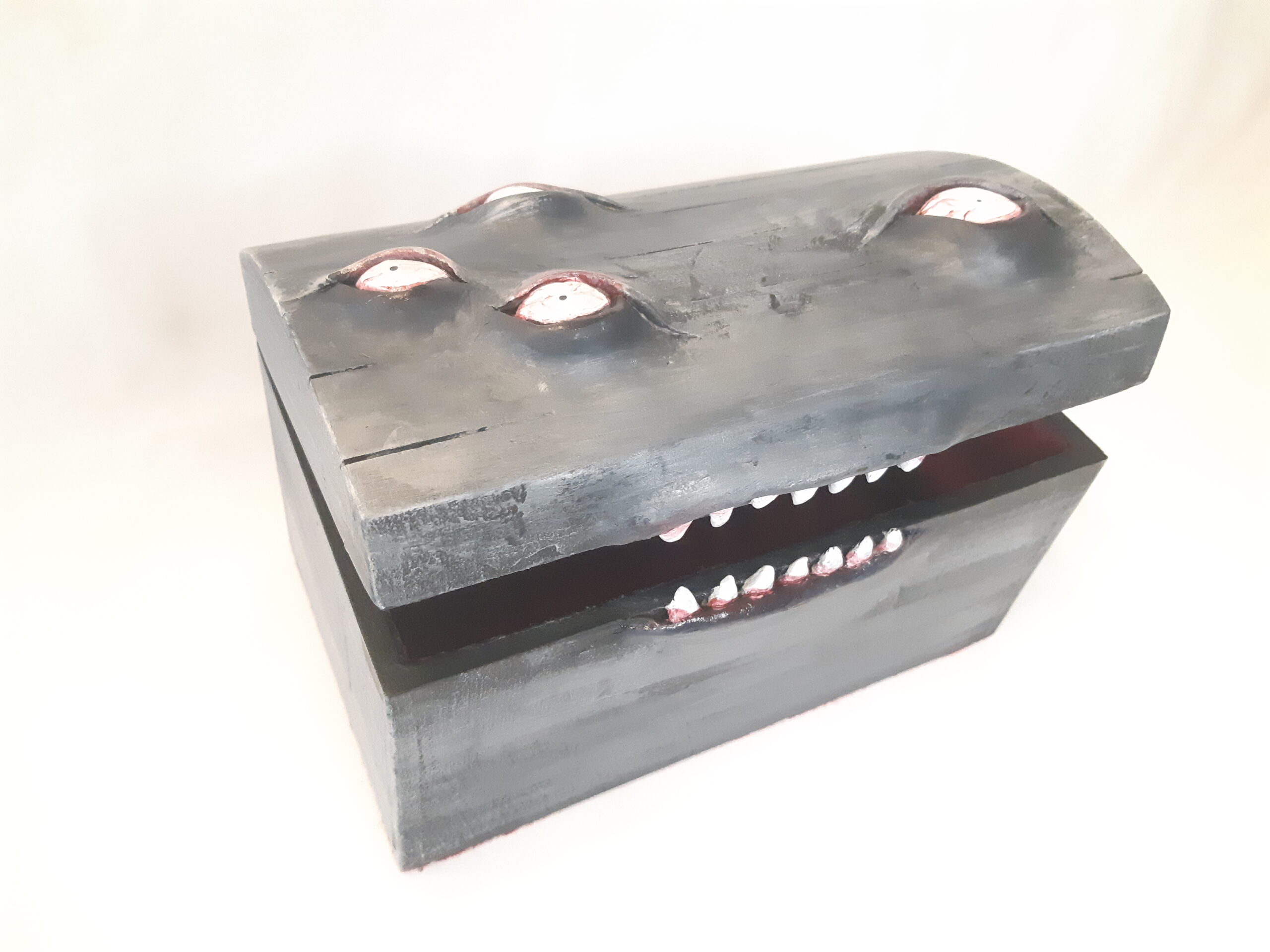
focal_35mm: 26
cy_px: 476
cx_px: 635
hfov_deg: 67.3
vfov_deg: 53.1
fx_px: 954
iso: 400
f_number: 1.7
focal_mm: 3.93
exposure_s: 1/100
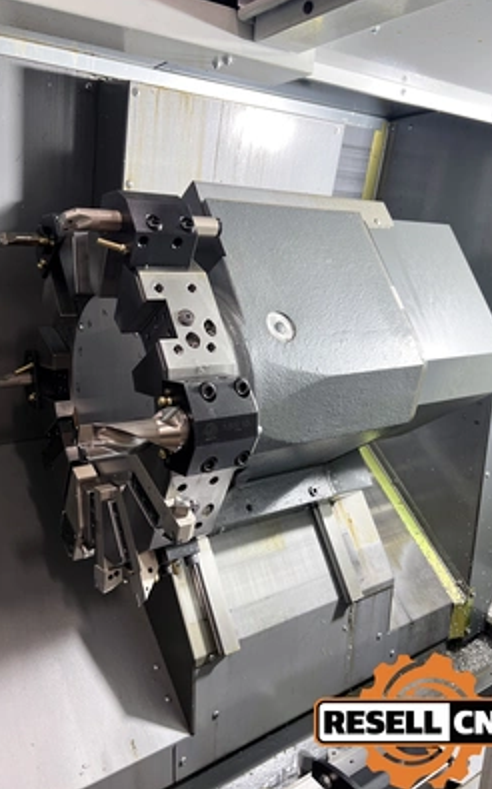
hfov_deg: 44.5
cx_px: 230
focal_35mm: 28
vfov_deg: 66.5
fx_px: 601
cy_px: 390
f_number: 1.5
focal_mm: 5.7
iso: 64
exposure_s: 1/121
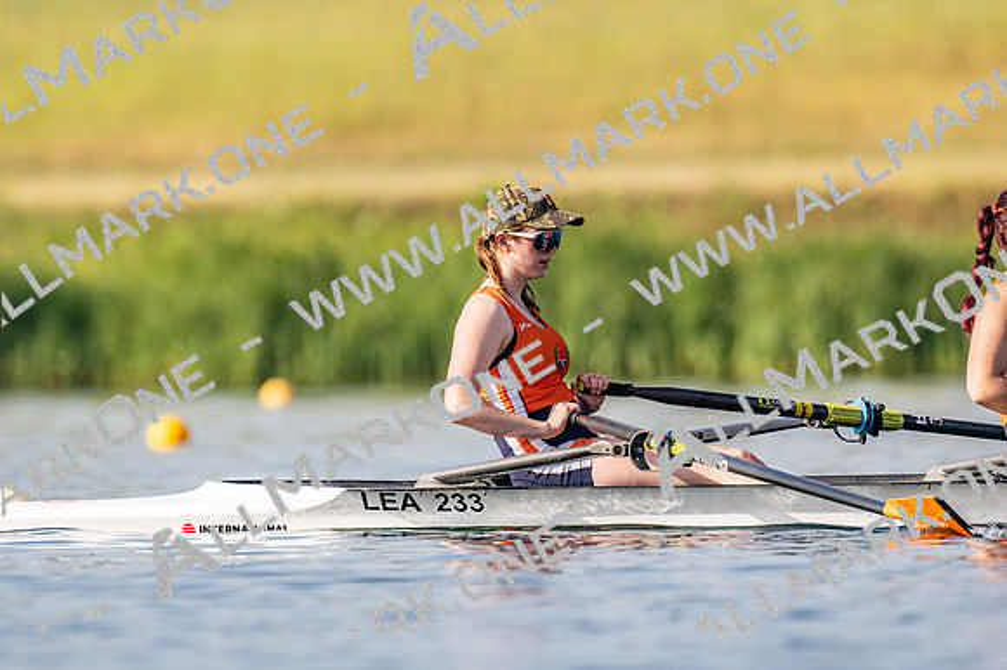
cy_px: 335
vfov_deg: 1.5
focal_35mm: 900
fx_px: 25160
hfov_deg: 2.3
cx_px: 504
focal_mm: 600
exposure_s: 1/2500
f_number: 5
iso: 250
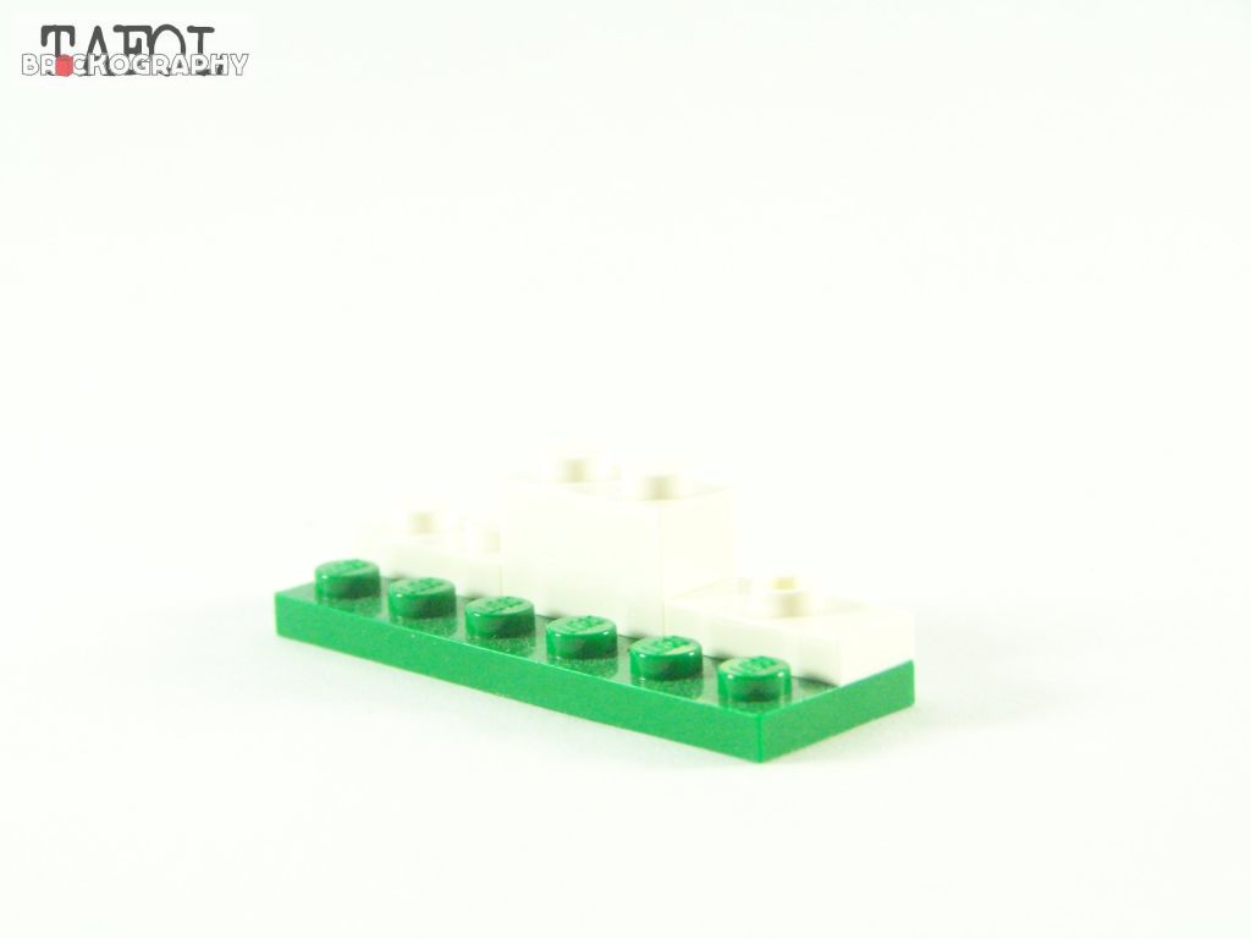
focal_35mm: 105
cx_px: 626
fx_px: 3795
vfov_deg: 14.1
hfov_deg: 18.7
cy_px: 470
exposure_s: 1/60
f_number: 4
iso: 400
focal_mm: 17.5
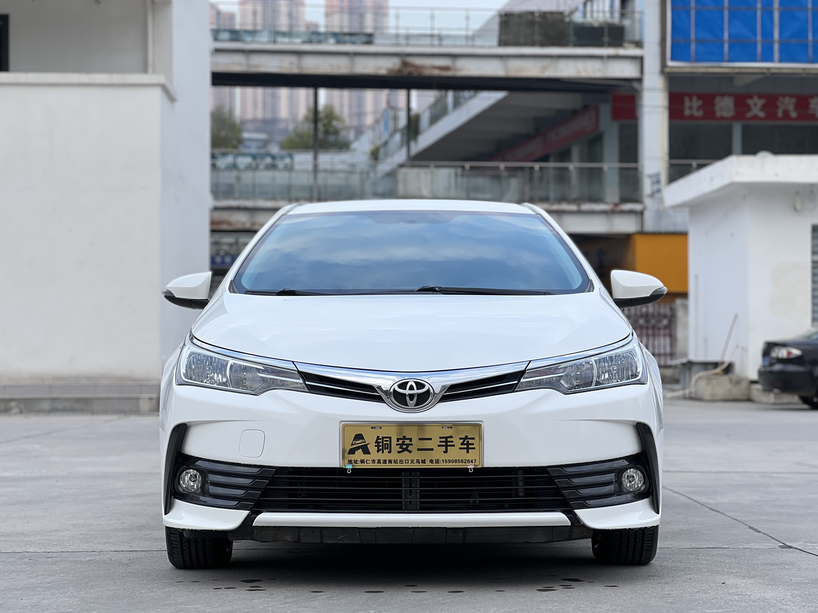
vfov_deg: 19.1
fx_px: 1820
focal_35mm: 77
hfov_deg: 25.3
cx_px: 409
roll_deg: -0.2
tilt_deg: +1.2
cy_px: 306
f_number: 2.8
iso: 25
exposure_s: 1/121
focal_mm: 9
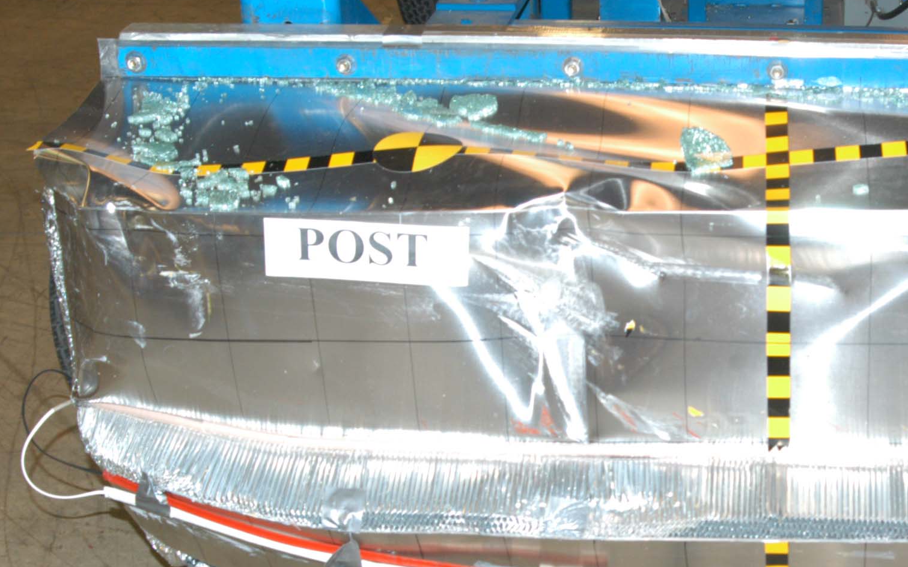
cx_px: 769
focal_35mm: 73
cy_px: 438
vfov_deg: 17.7
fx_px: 1806
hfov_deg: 27.5
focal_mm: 24
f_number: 5.6
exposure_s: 1/60
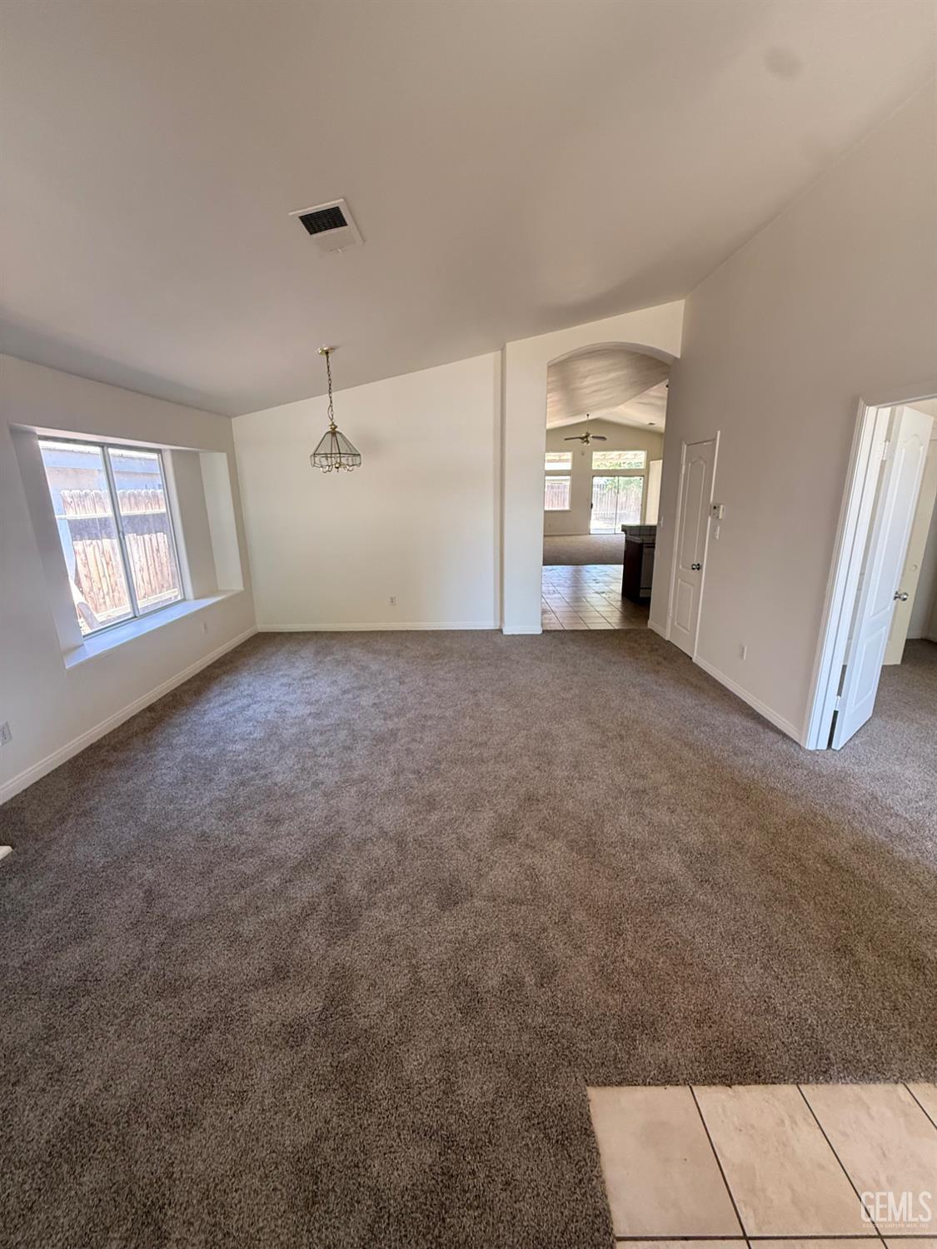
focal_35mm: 14
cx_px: 468
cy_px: 624
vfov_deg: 102.1
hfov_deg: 85.7
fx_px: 505
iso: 320
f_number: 2.2
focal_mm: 2.22
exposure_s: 1/91
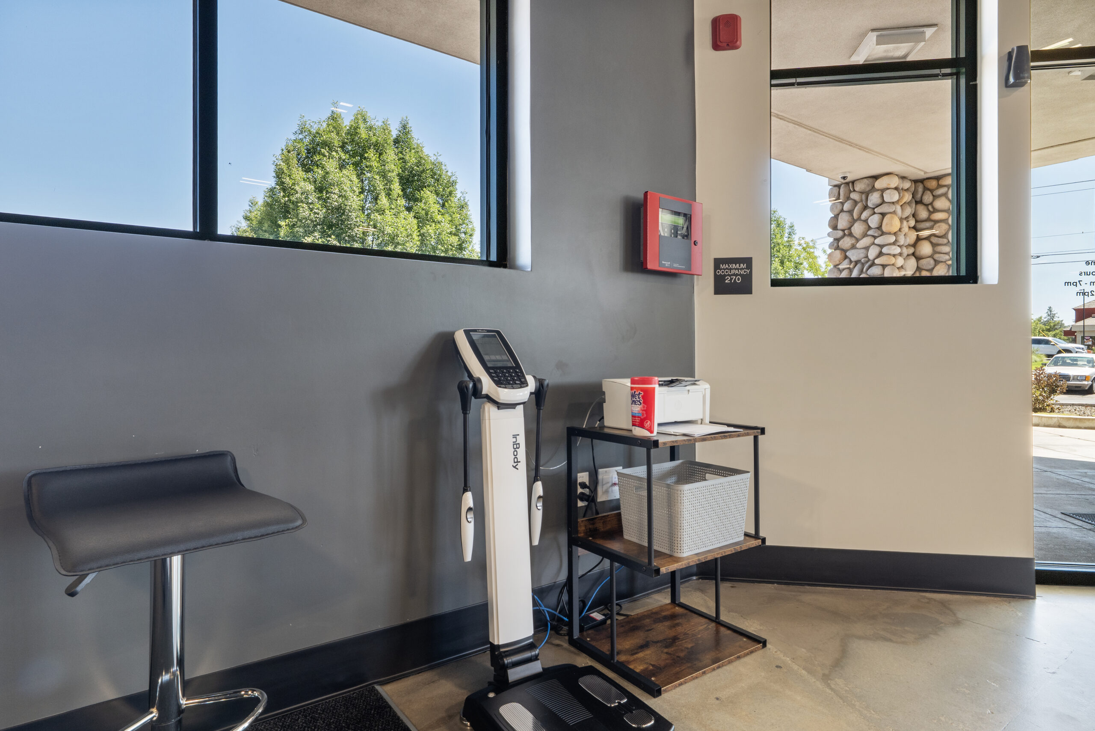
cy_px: 366
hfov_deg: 84.0
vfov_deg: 62.0
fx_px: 608
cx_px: 548
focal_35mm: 20
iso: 640
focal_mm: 20
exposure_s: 1/2
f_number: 20
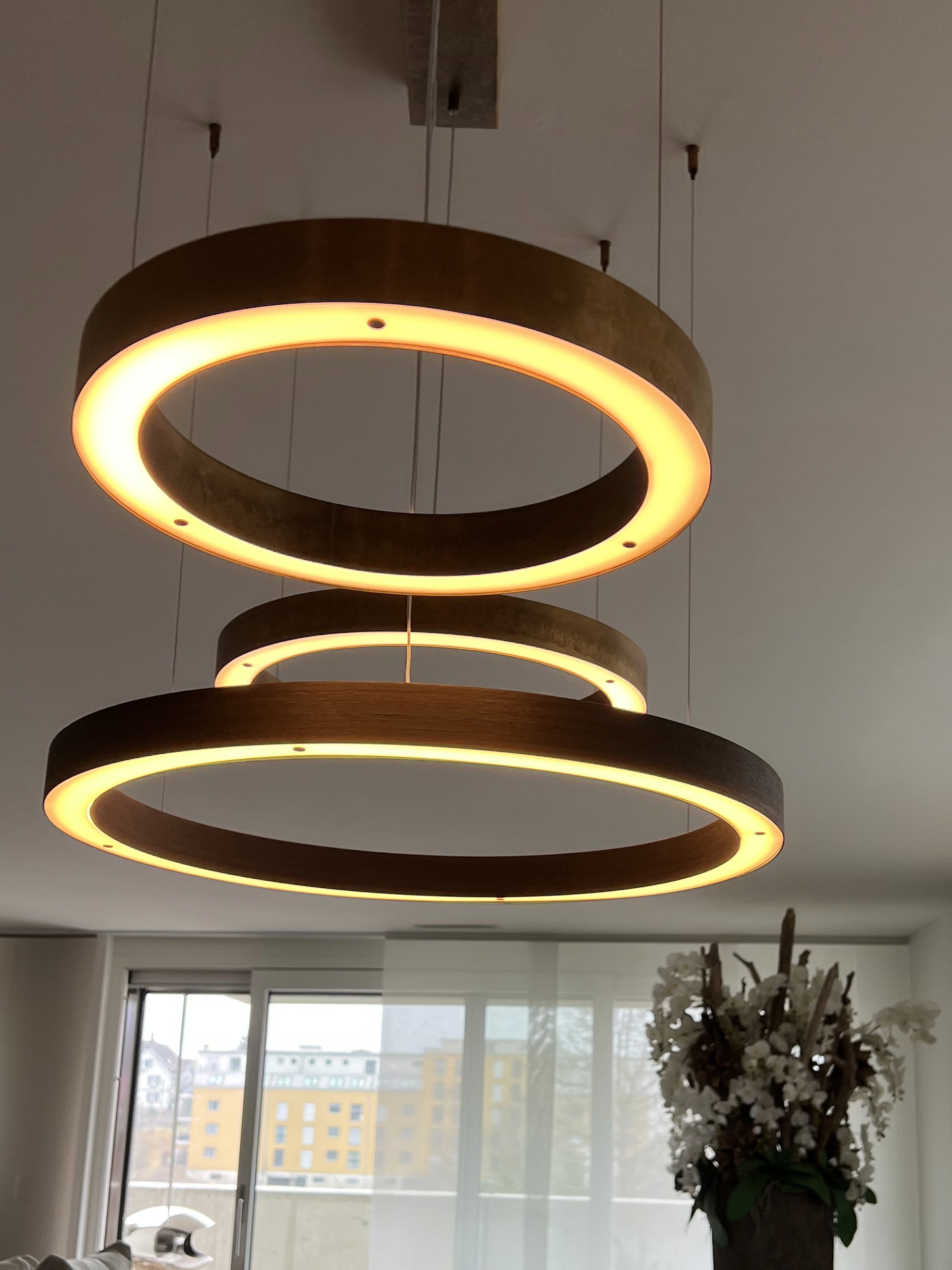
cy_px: 794
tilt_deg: +13.7
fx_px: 1577
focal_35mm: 43
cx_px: 529
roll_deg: -2.6
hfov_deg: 33.6
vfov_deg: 43.5
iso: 50
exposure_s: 1/100
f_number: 1.5
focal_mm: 5.7
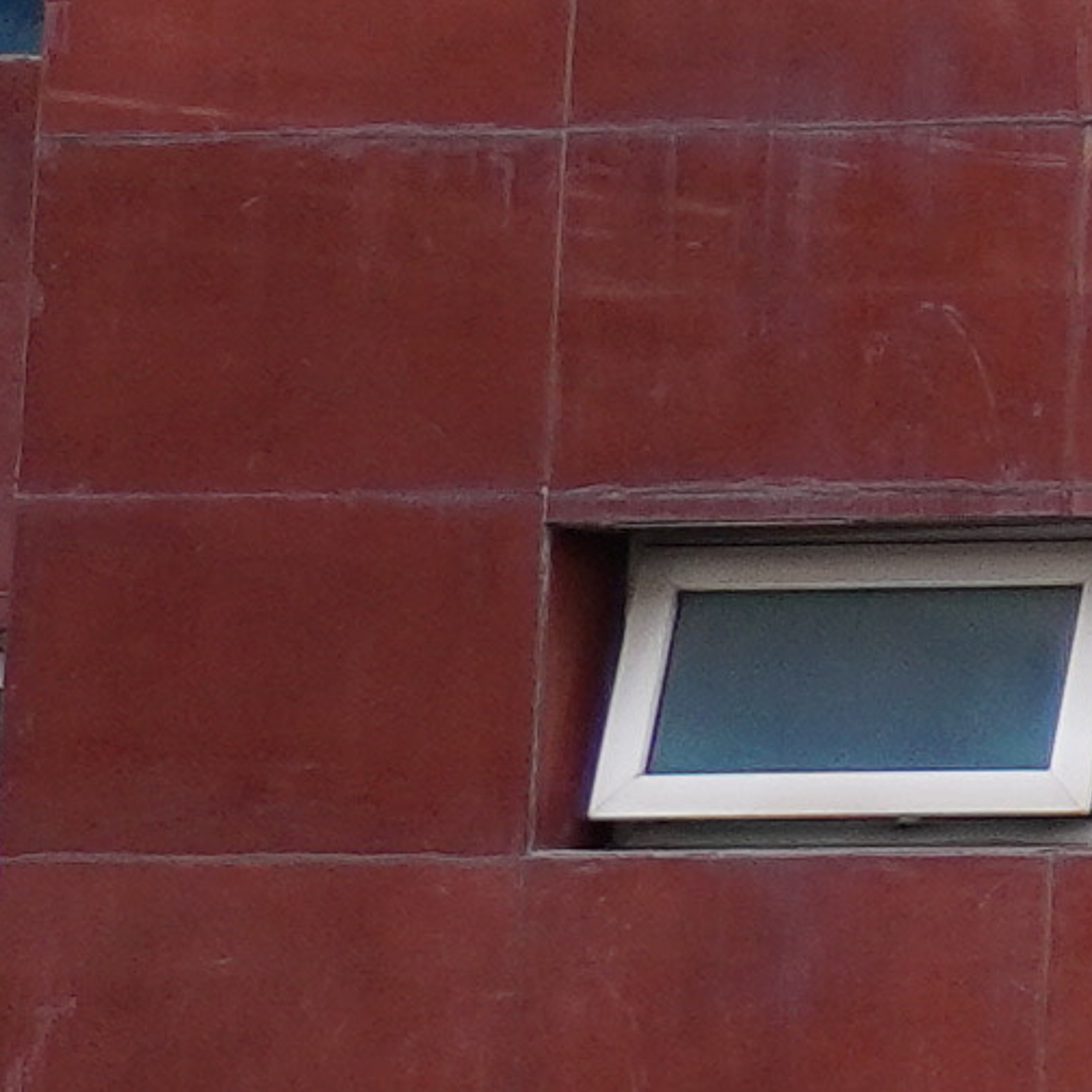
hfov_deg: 4.8
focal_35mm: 258
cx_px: 6405
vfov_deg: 6.8
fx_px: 9210
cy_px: 20
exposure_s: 1/250
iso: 200
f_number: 3.5
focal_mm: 17
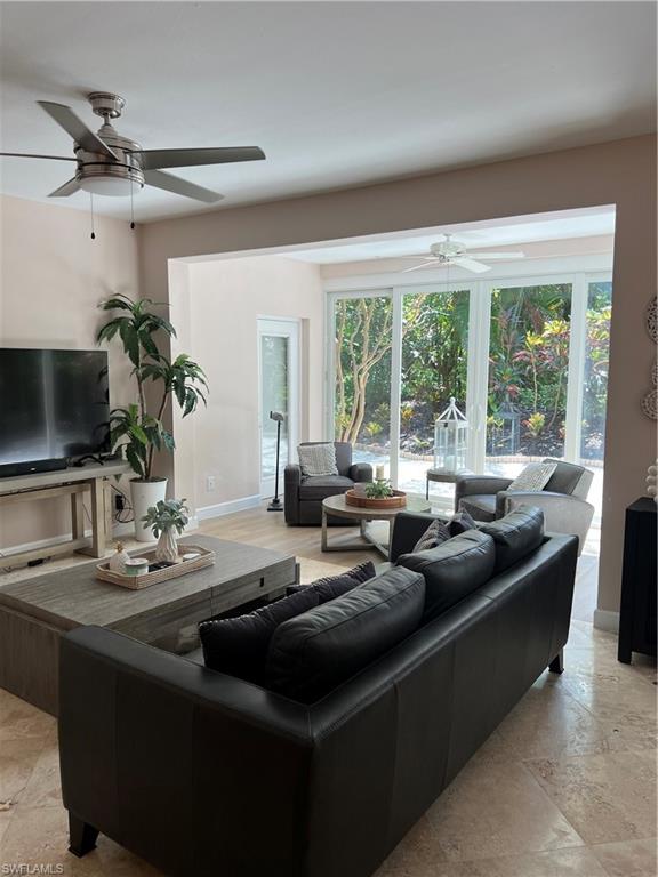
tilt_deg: -6.8
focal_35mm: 26
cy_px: 438
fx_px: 659
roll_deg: +0.5
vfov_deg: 67.3
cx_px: 329
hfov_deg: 53.1
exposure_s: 1/182
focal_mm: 5.7
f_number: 1.5
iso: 40
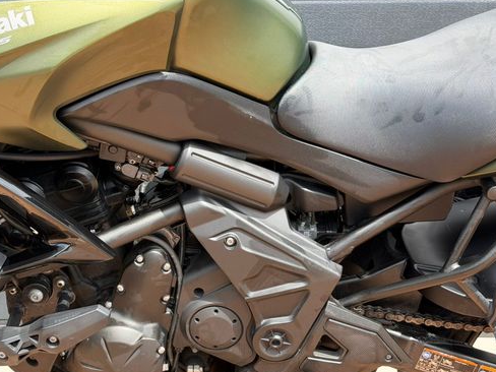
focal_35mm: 63
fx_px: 903
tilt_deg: -16.0
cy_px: 241
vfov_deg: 23.2
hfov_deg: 30.6
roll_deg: +1.1
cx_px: 182
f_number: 1.78
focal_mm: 6.76
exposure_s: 1/1203
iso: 100
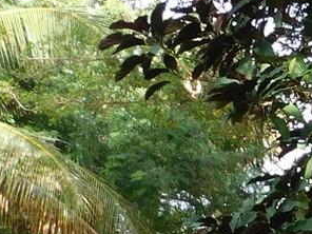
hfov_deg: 10.7
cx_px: 703
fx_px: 1460
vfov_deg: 8.6
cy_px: 482
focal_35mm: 162
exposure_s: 1/250
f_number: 3.2
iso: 125
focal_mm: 5.3
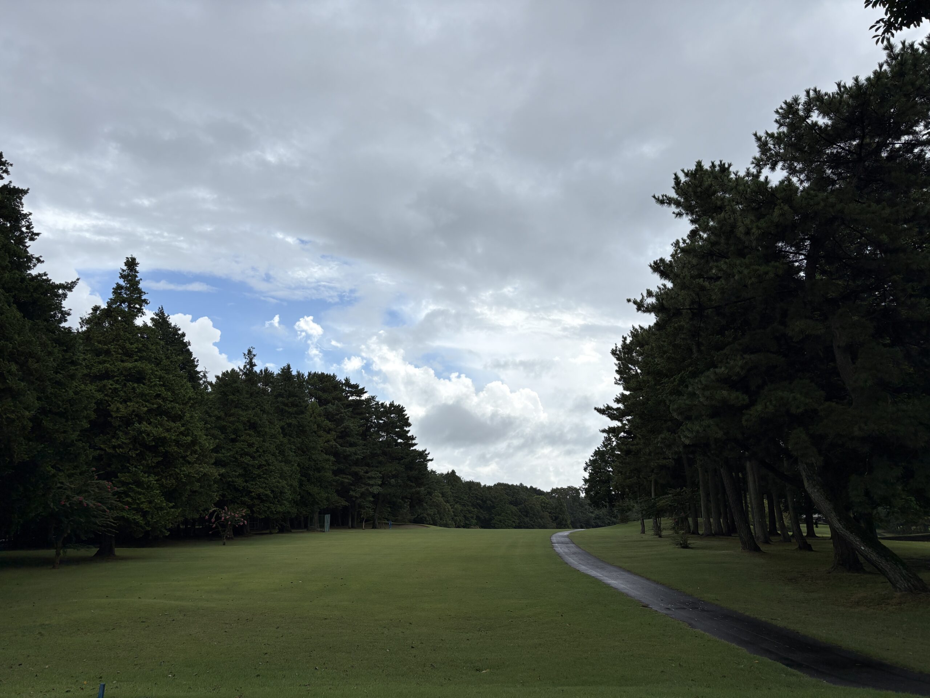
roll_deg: +0.0
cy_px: 349
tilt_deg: +12.6
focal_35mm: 26
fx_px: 699
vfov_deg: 53.1
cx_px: 465
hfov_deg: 67.3
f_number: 1.6
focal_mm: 5.96
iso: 50
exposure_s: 1/4950
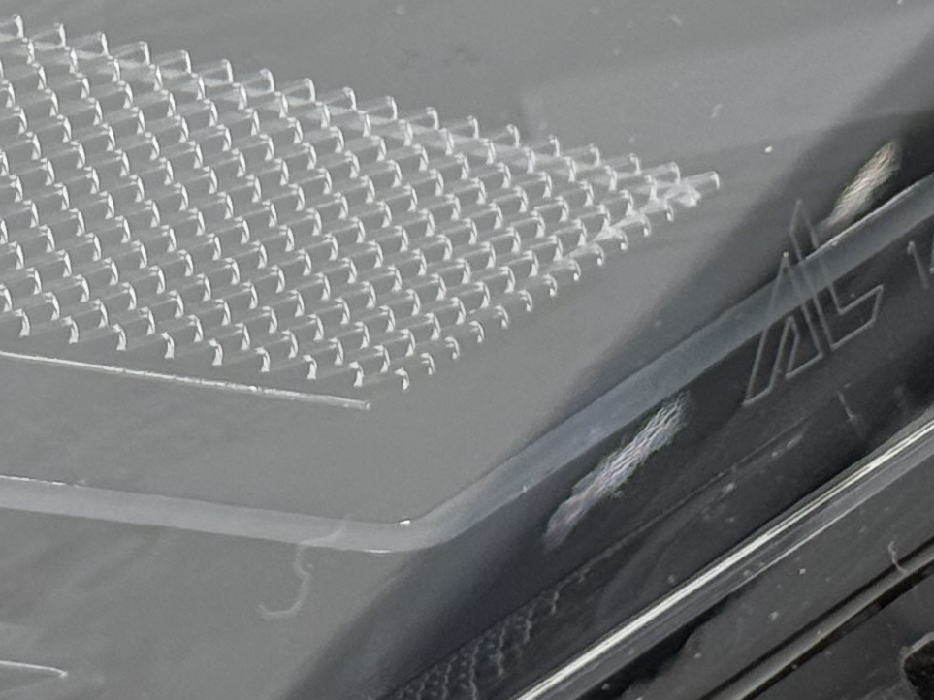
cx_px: 193
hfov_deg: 9.8
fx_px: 5423
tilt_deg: -35.5
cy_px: -222
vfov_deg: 7.3
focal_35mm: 201
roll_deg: -7.9
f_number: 1.78
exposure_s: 1/100
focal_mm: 6.76
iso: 80
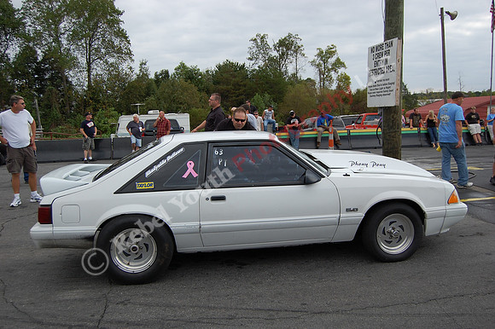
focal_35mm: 33
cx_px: 248
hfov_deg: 57.3
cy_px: 164
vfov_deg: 39.9
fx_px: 453
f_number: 4
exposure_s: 1/1000
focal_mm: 22
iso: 220
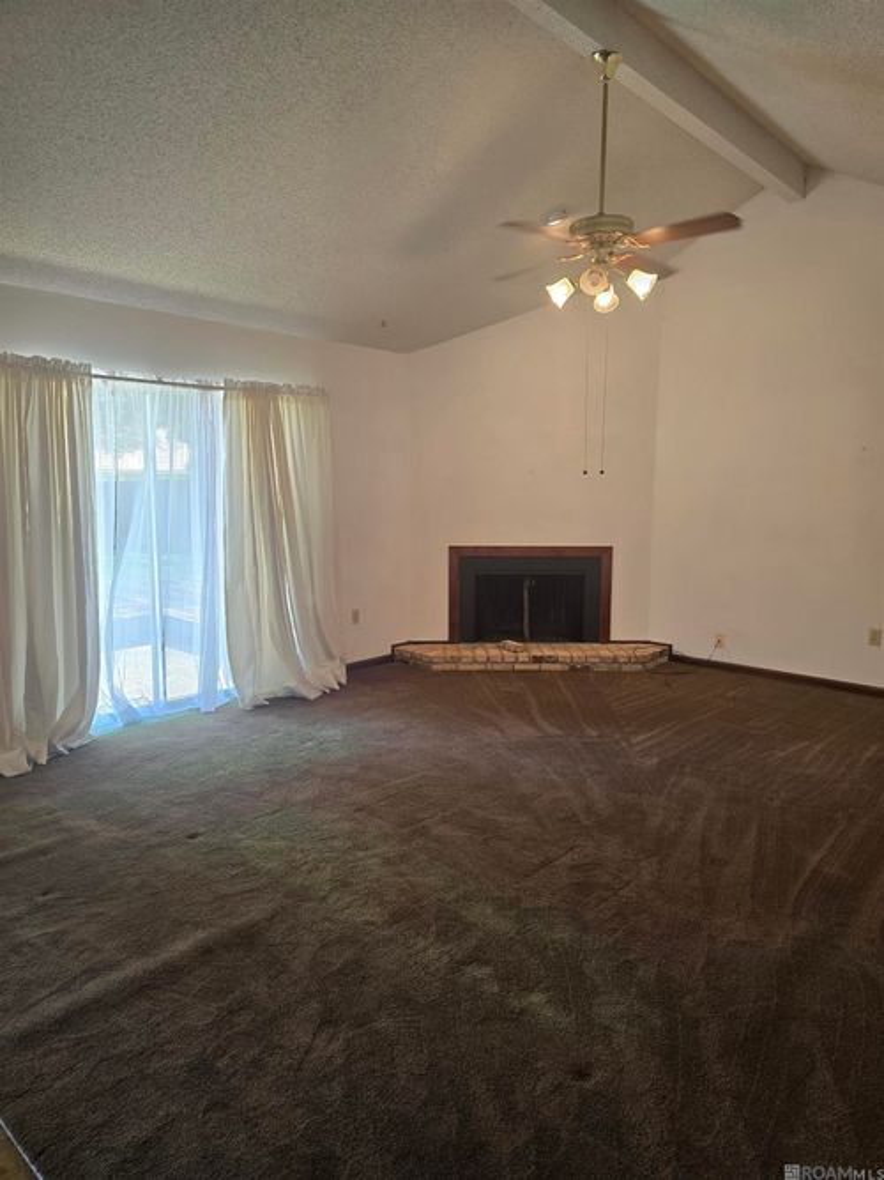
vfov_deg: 73.9
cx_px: 442
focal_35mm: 23
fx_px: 783
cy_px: 590
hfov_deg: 58.9
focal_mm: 6.3
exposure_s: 1/120
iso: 100
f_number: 1.7
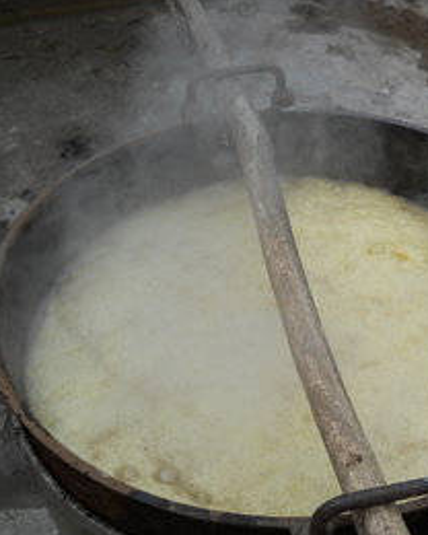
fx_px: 855
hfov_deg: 27.7
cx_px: 323
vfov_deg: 34.7
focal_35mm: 54
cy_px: 269
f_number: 3.1
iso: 80
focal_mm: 6.72
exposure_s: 1/320
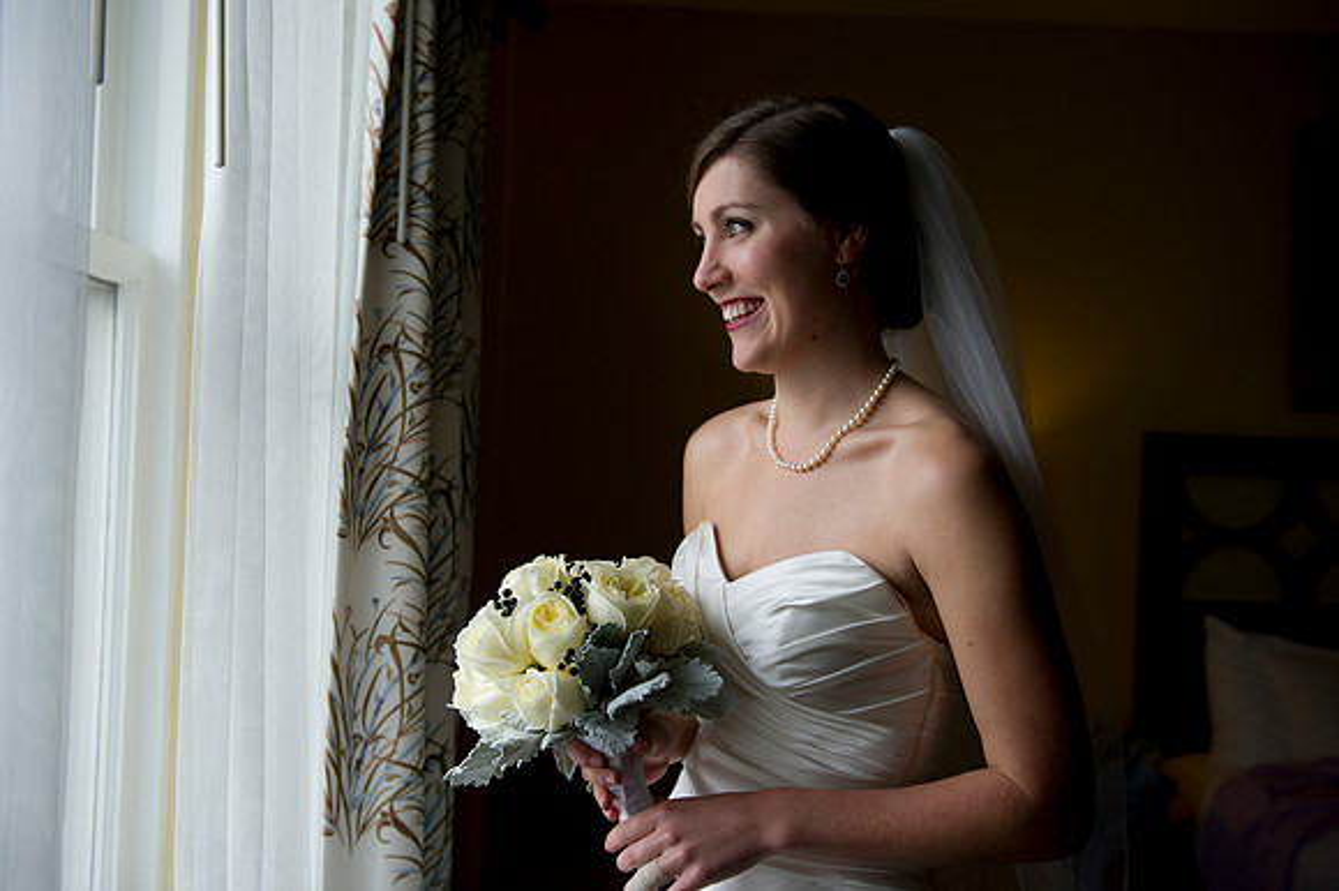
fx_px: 1264
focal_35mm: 34
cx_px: 670
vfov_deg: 38.8
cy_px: 446
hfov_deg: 55.8
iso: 640
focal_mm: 34
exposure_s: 1/1250
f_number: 3.5
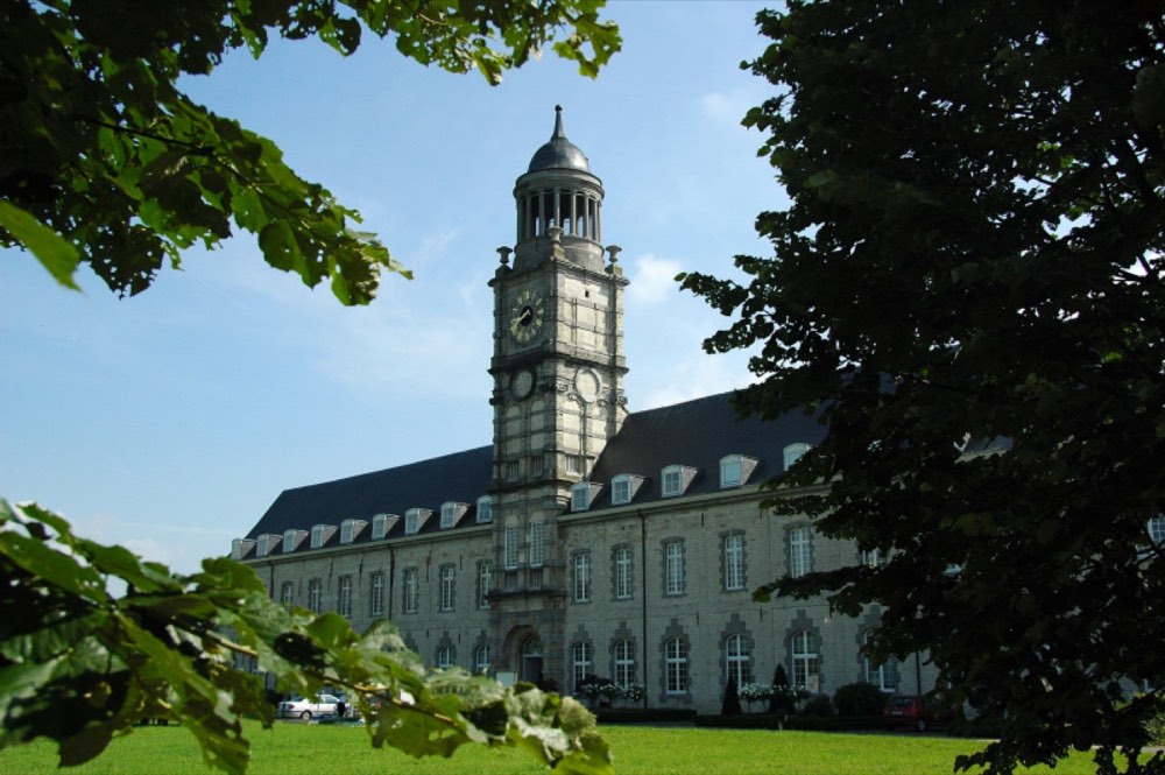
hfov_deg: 49.6
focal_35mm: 39
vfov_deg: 34.2
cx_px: 582
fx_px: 1261
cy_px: 388
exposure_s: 1/1000
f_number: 8
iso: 500
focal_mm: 26
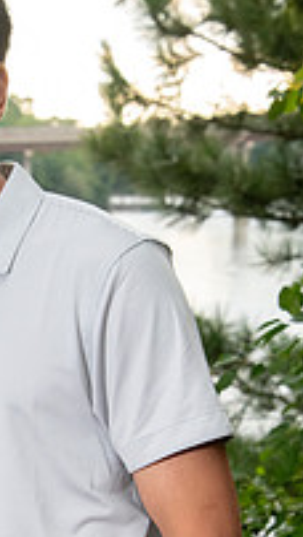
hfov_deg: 6.1
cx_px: -77
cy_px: 441
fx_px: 2821
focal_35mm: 198
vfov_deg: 10.8
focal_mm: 85
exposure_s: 1/160
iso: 2000
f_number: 10
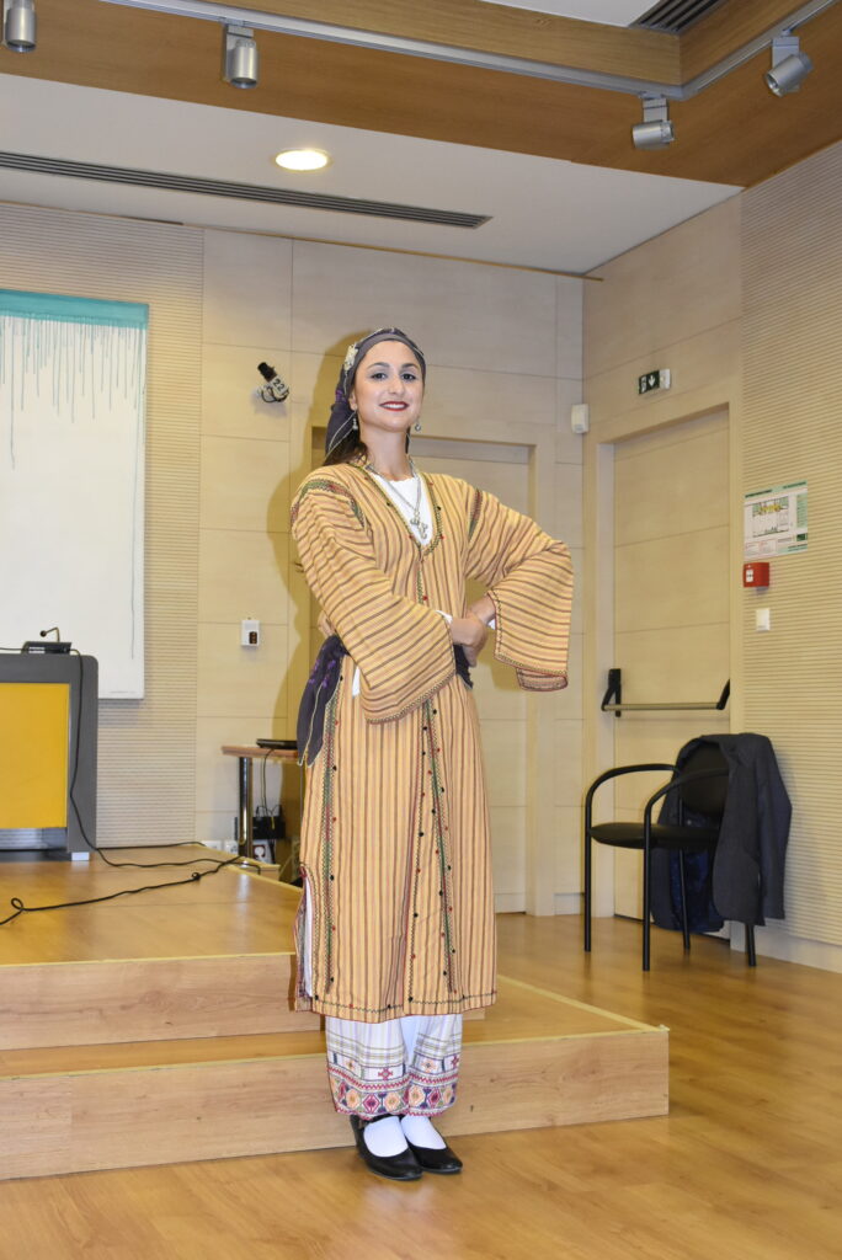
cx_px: 421
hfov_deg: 29.9
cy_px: 630
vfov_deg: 43.6
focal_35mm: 45
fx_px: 1576
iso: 1600
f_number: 5.6
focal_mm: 30
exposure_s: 1/100
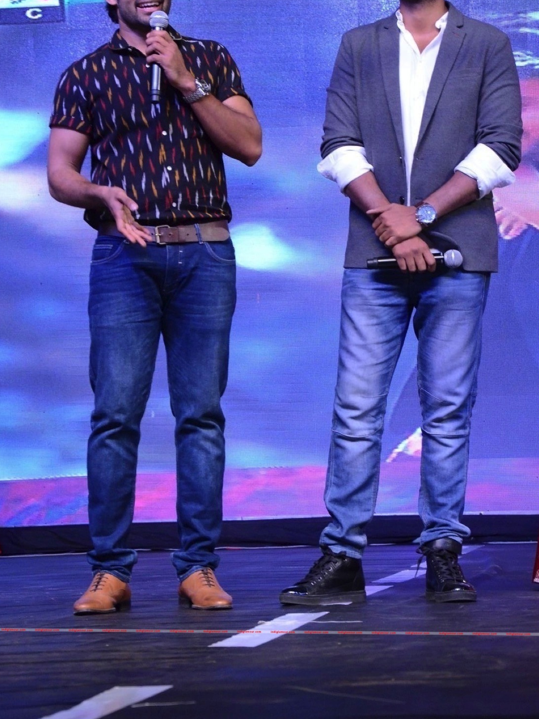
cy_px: 276
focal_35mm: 143
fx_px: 2968
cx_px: 249
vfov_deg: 13.8
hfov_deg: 10.4
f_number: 5.6
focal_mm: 80
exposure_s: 1/125
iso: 3200
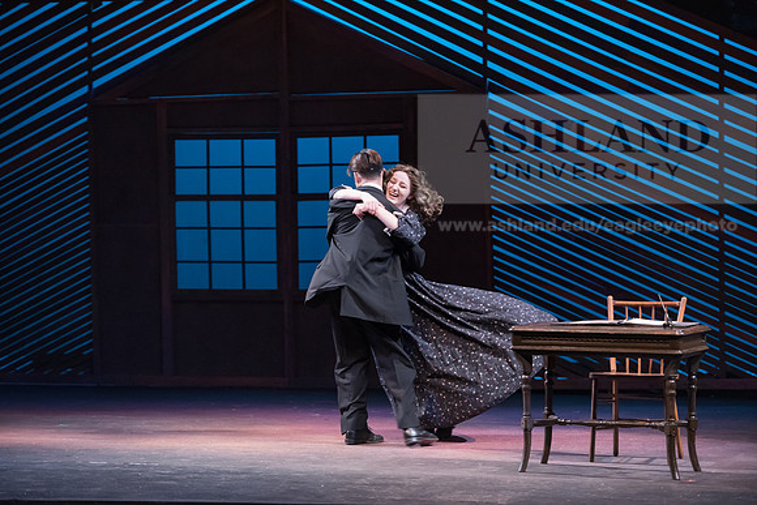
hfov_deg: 15.8
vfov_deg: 10.6
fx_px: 2734
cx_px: 378
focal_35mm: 130
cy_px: 252
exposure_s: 1/200
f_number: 3.2
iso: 4000
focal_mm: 130
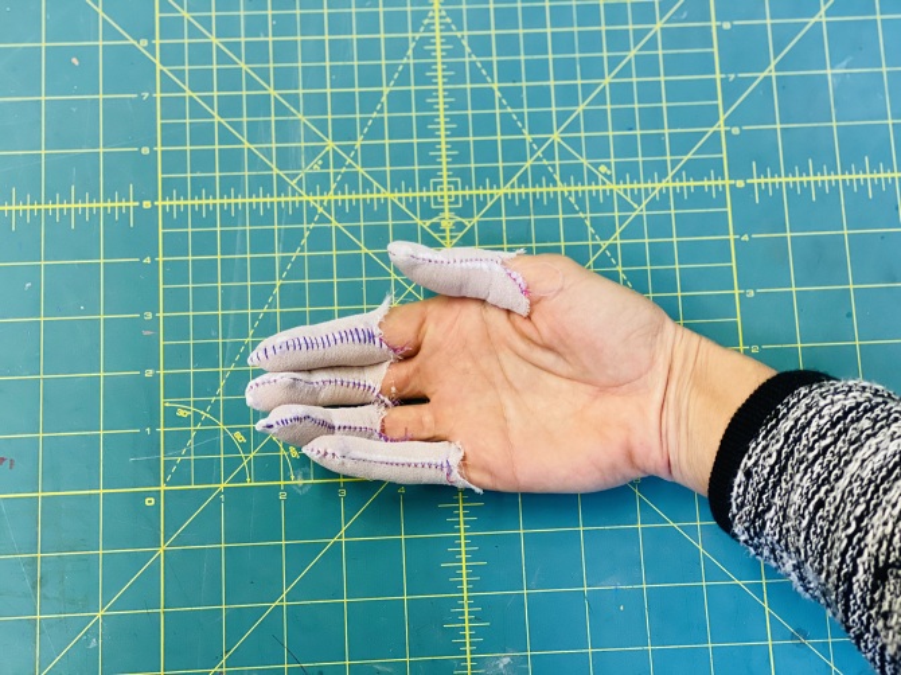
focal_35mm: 52
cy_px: 338
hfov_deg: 36.8
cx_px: 450
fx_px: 1353
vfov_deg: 28.0
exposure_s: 1/120
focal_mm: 6
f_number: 2
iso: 160
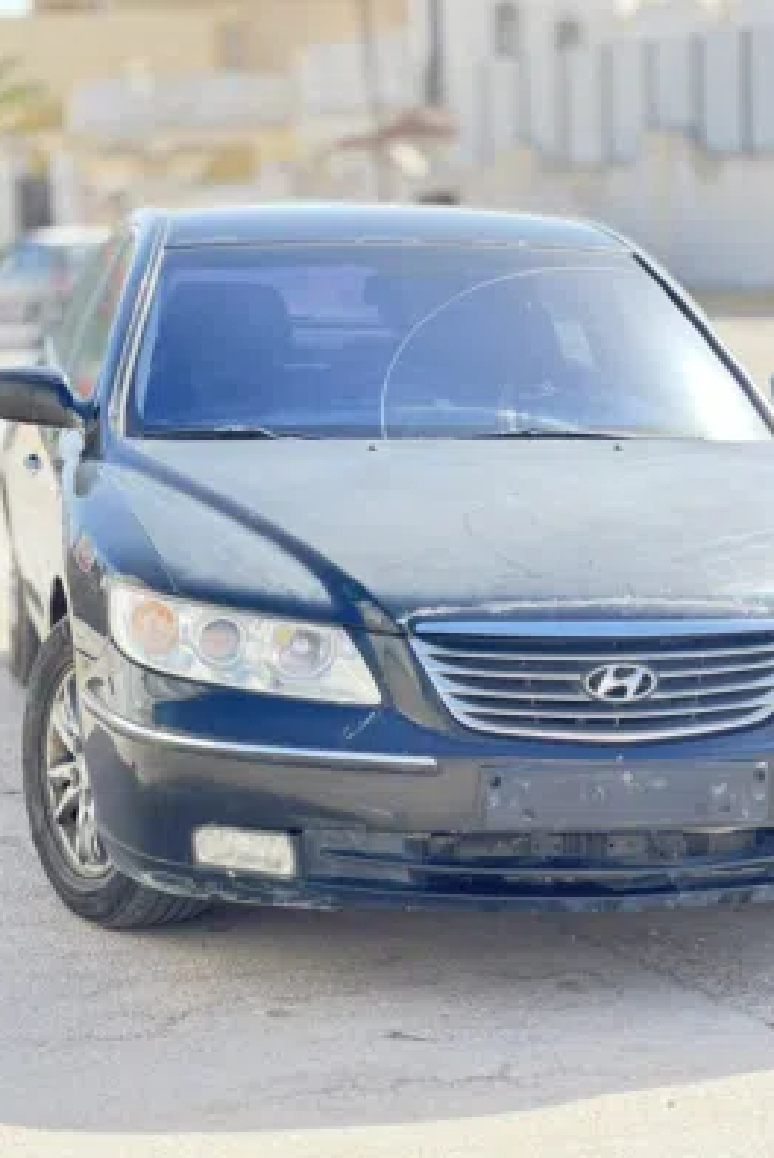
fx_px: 2607
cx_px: 349
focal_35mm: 81
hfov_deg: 16.9
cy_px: 583
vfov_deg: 25.0
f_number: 2.8
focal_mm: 9
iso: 50
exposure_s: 1/121
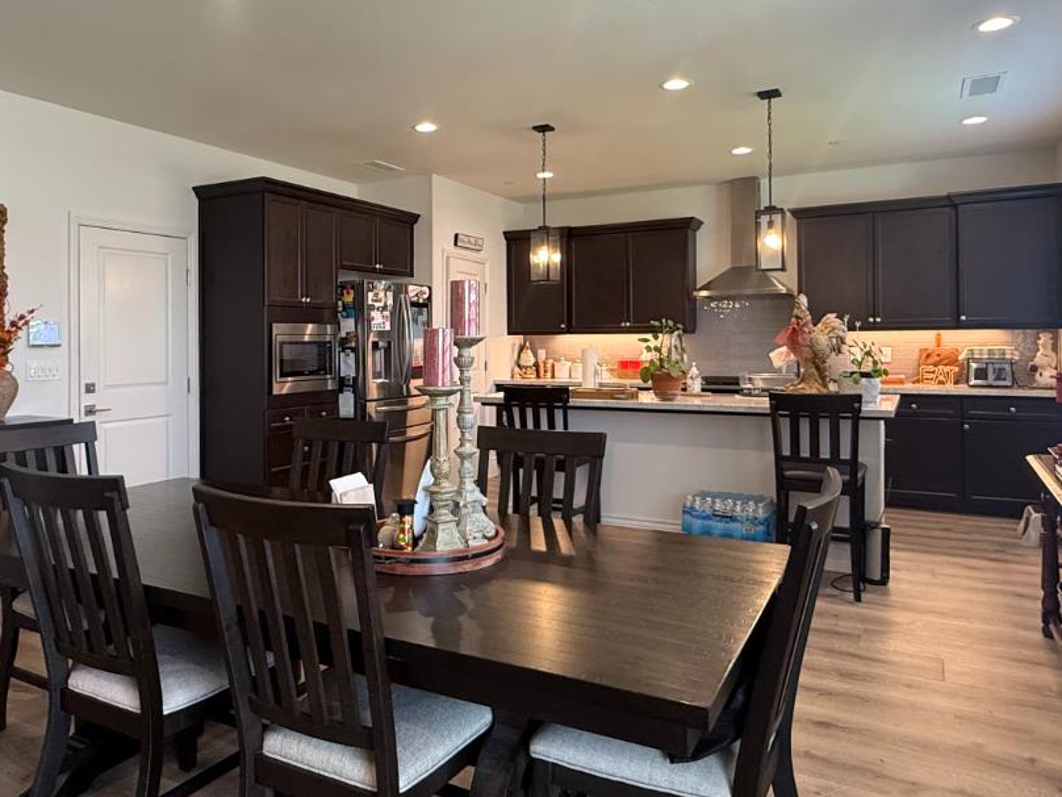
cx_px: 467
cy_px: 337
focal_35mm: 26
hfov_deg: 67.1
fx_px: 798
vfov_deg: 52.8
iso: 200
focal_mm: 2.22
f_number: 2.2
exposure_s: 1/60
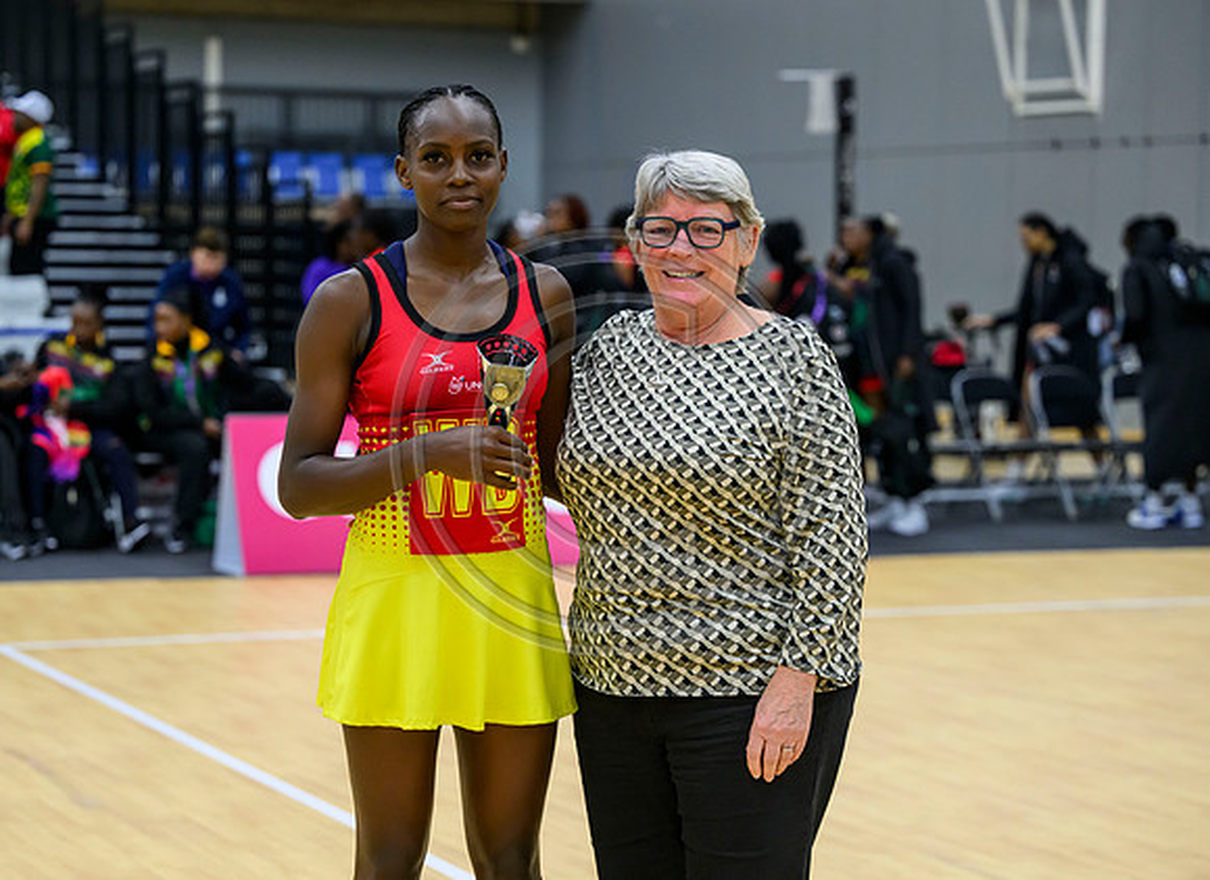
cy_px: 423
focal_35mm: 88
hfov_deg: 22.4
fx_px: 3053
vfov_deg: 16.4
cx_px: 523
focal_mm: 80
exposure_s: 1/1000
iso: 4000
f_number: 3.2
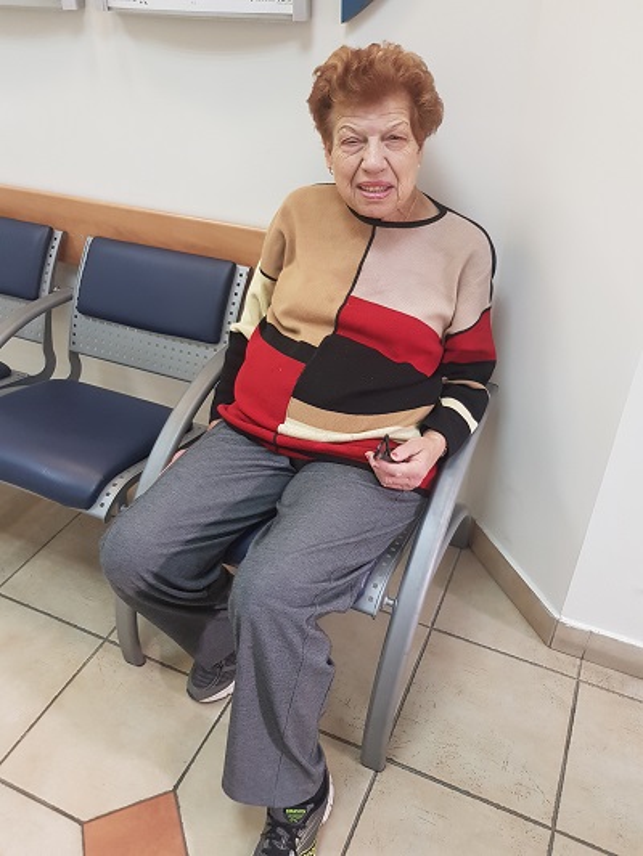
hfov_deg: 53.1
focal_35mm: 26
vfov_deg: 67.3
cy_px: 428
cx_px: 322
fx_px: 644
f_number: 1.7
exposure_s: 1/50
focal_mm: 4.2
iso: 125
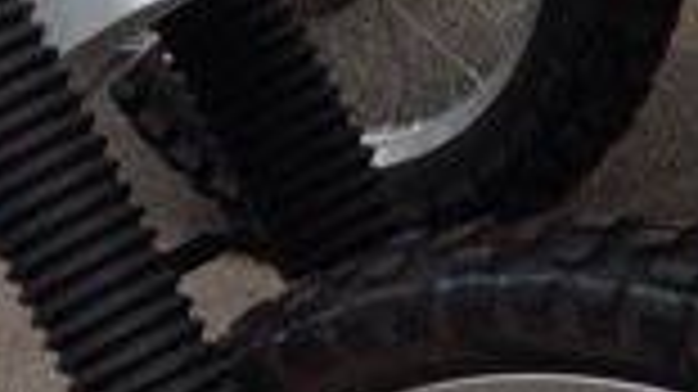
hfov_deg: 10.9
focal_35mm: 197
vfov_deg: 6.2
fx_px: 3644
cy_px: 257
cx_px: 104
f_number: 2.4
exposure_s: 1/1255
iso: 64
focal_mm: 4.28
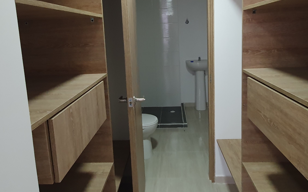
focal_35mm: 28
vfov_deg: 43.9
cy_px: 65
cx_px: 146
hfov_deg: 66.4
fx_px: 235
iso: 250
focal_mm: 1.8
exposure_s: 1/60
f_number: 2.2
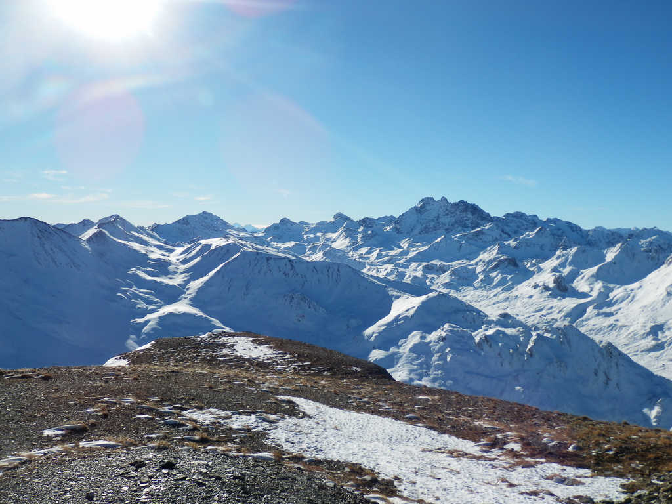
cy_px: 252
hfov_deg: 60.0
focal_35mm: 30
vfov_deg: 46.8
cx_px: 336
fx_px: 582
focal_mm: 5.5
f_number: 9.4
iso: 80
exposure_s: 1/250
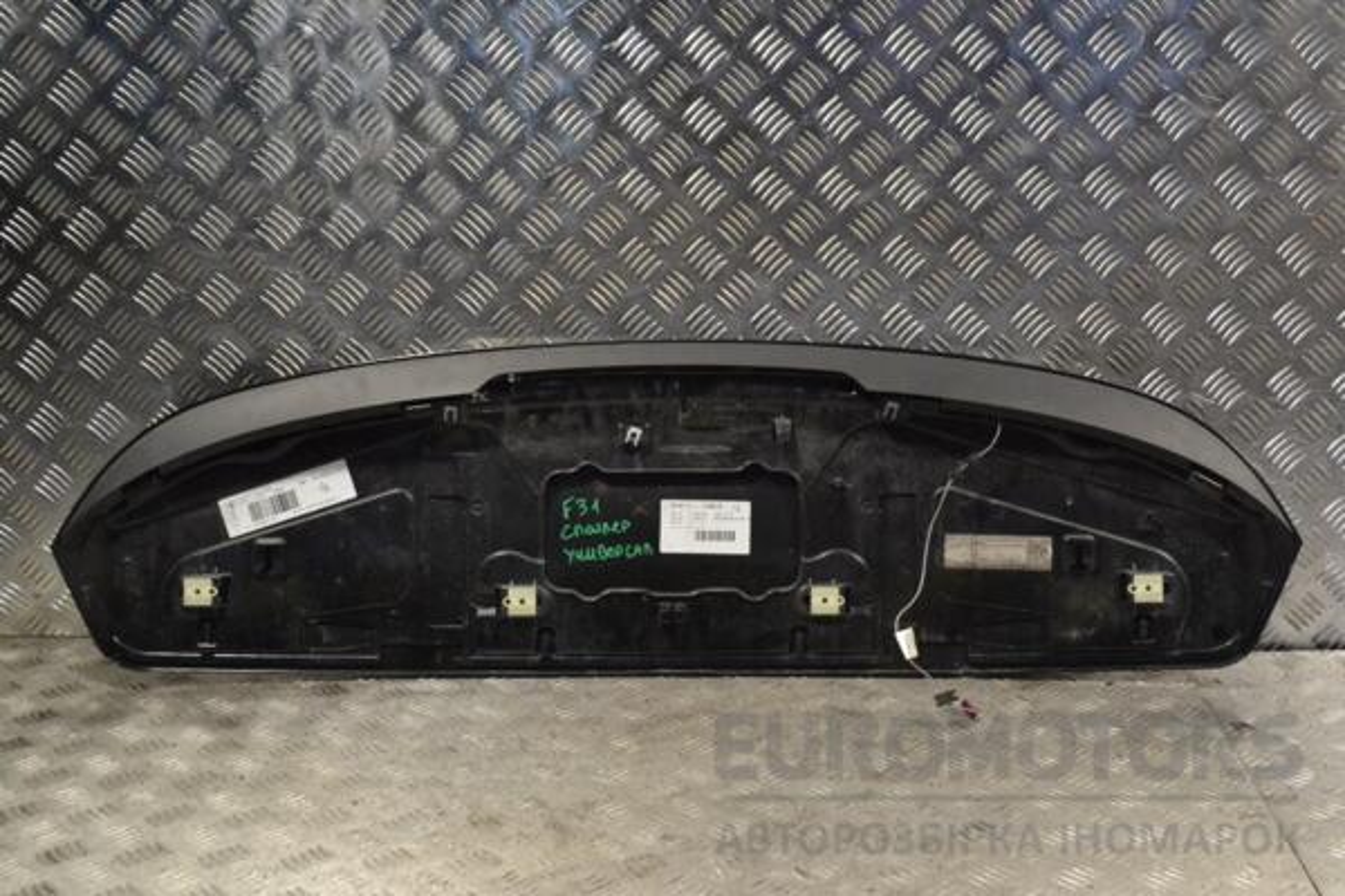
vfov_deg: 29.9
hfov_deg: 43.6
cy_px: 448
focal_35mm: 45
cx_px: 672
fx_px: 1681
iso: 3200
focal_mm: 30
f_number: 9
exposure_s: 1/320
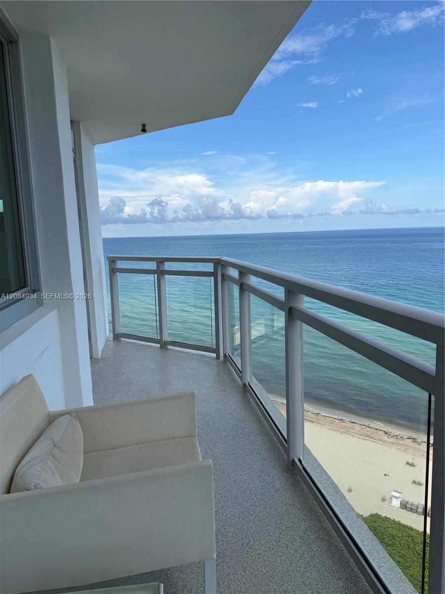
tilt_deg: -7.2
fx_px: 411
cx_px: 222
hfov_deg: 56.8
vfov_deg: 71.6
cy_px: 297
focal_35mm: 24
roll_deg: +2.3
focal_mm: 6.76
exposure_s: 1/4167
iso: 80
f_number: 1.78
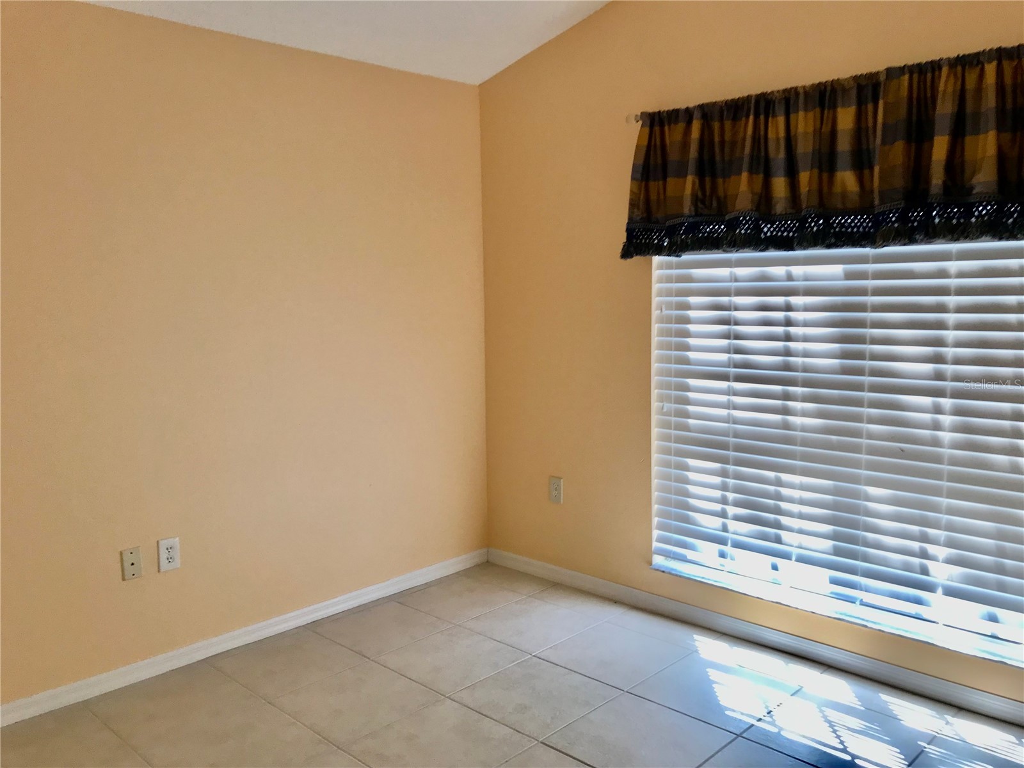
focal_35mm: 28
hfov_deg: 63.4
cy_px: 384
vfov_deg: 49.7
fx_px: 828
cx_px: 512
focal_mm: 3.99
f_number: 1.8
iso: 32
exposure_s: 1/60
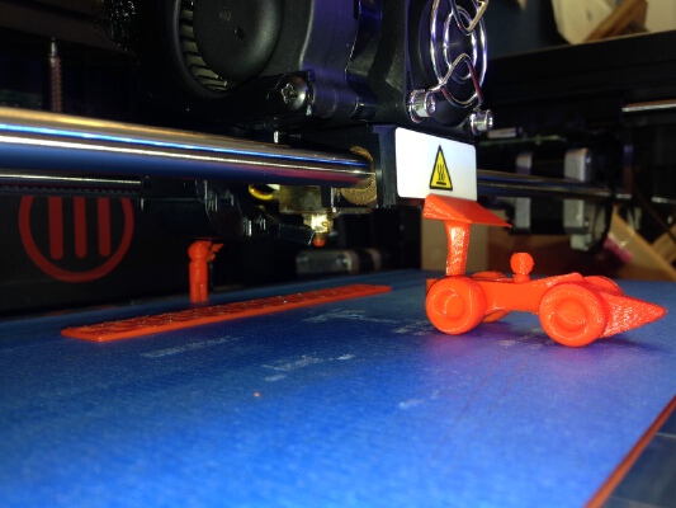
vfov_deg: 43.0
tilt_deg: -2.8
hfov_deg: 55.3
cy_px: 254
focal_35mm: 33
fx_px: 645
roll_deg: +3.7
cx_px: 338
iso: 50
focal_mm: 4.12
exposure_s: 1/59
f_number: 2.4
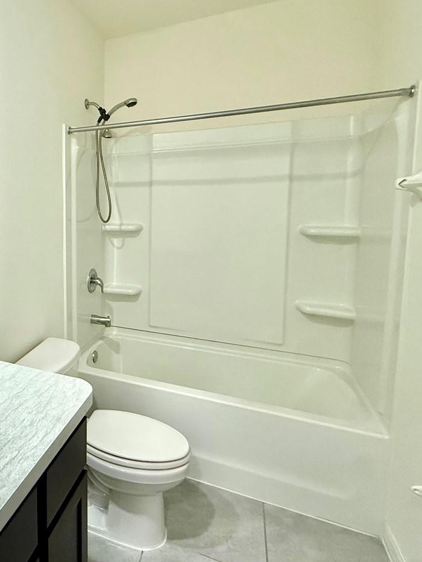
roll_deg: +1.5
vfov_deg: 71.1
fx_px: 390
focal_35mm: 24
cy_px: 237
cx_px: 29
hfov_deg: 49.5
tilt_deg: -3.9
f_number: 2.2
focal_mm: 2.22
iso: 320
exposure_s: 1/120
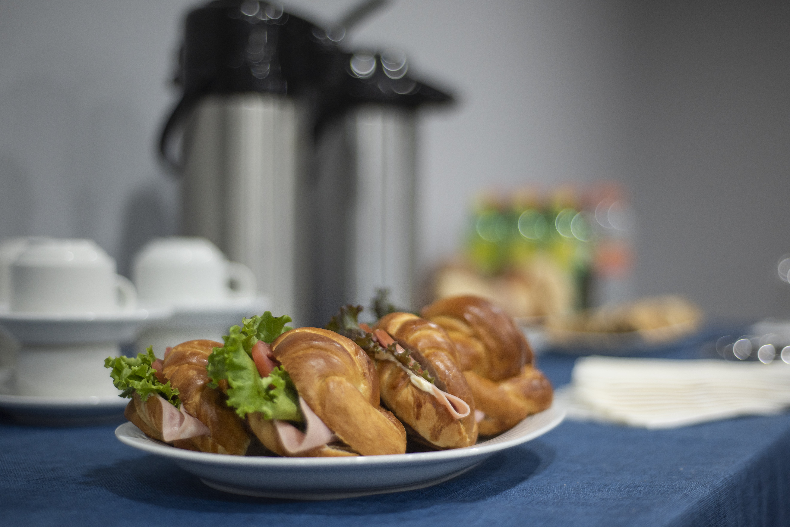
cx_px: 395
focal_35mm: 50
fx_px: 1098
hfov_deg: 39.6
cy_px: 264
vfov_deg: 27.0
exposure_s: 1/160
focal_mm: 50
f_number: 1.8
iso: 800
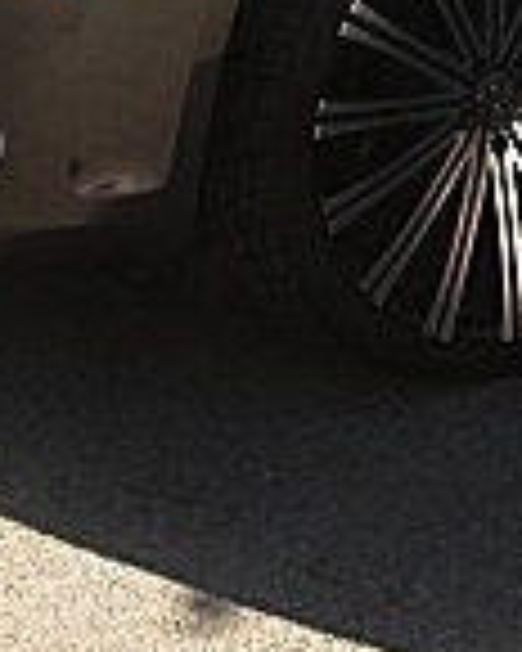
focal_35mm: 155
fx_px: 2993
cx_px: 770
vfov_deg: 12.1
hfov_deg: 9.7
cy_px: -202
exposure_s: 1/200
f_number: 2.8
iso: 50
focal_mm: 6.3
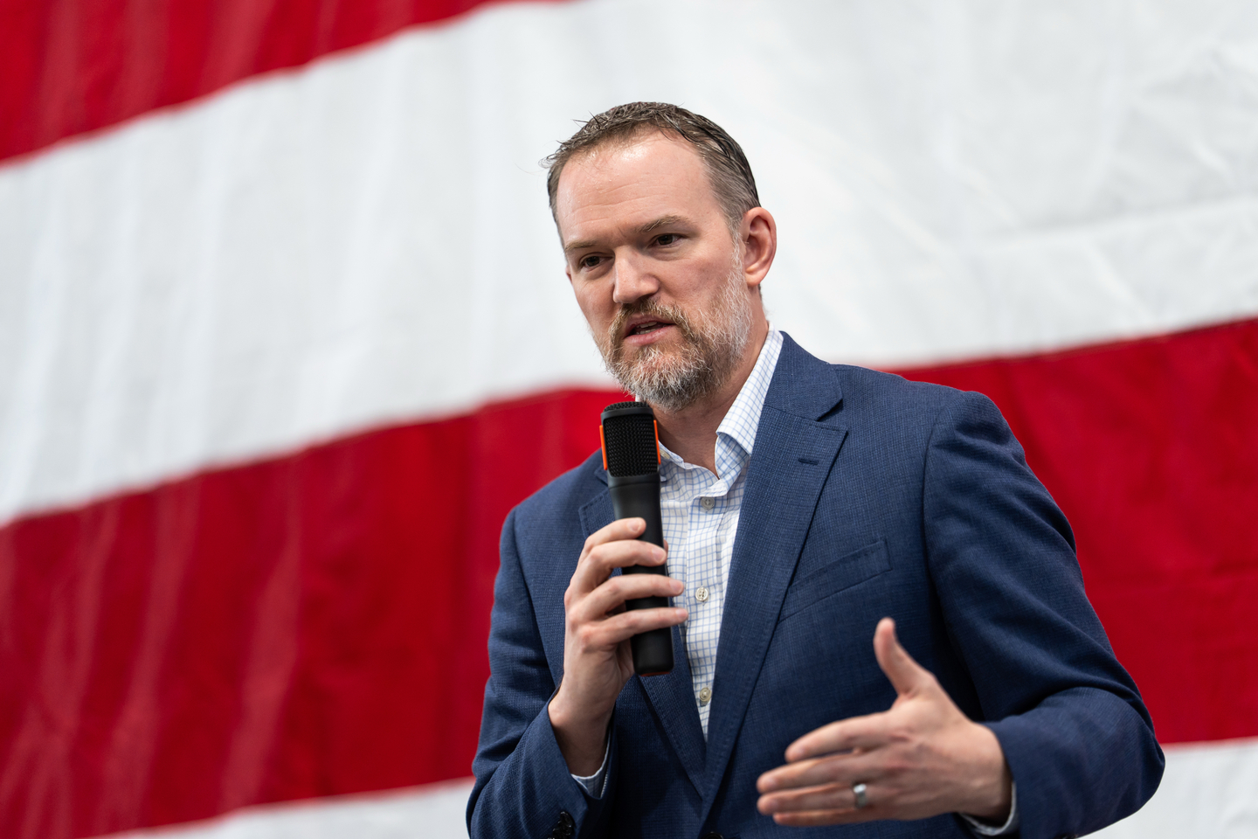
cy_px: 420
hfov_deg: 13.7
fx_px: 5241
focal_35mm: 150
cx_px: 629
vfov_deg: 9.1
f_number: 2
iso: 400
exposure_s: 1/500
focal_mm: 150
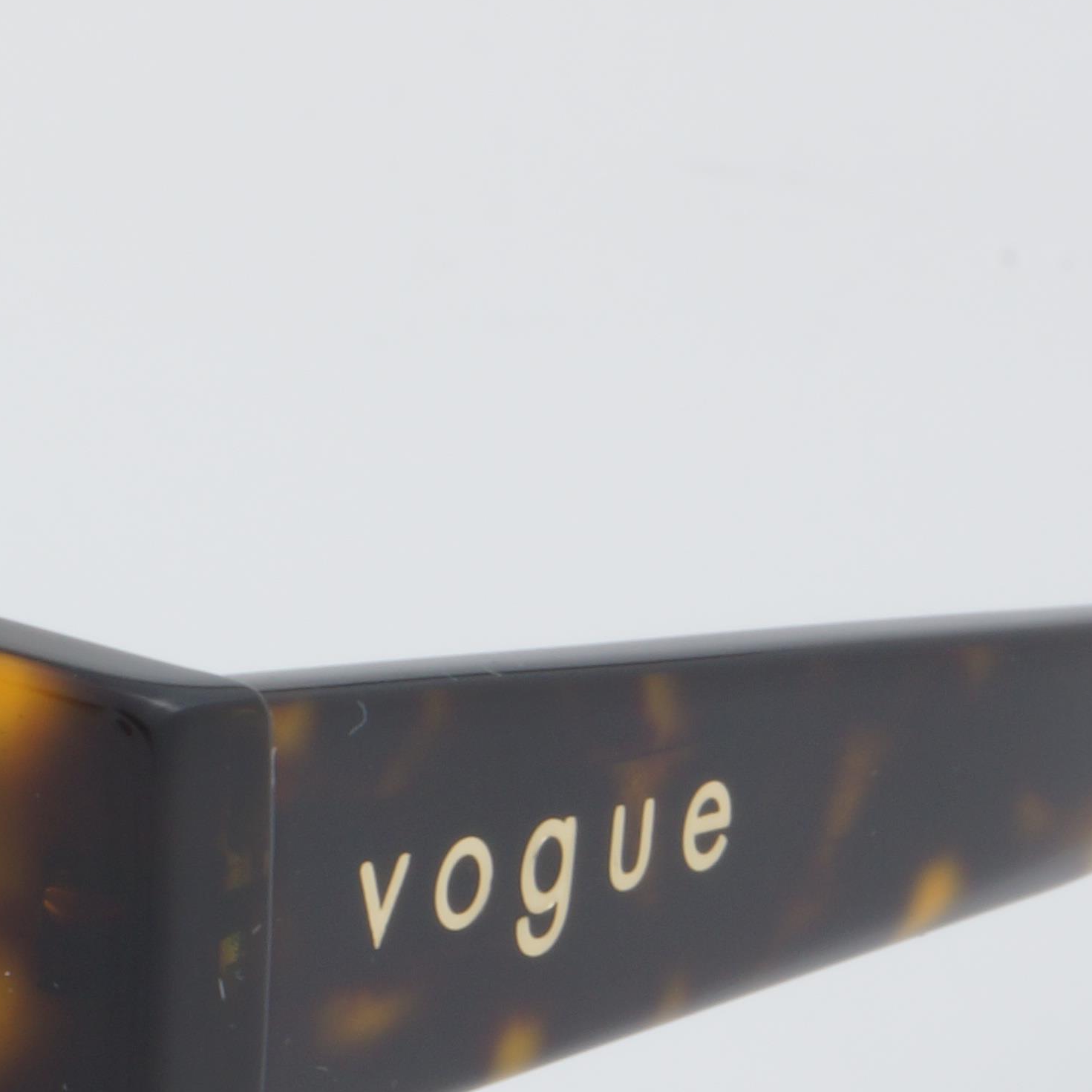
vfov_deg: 6.7
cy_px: 975
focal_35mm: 260
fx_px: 9279
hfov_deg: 6.6
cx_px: -545
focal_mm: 50
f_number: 32
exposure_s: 1/3
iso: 100
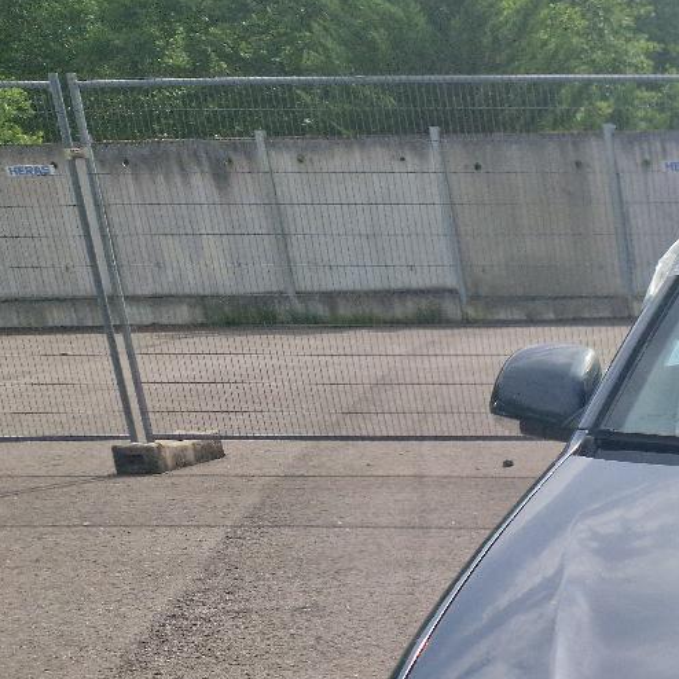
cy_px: 881
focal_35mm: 74
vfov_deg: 21.2
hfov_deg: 18.6
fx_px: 1642
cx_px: 1192
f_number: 1.8
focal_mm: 5.4
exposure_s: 1/2000
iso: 50
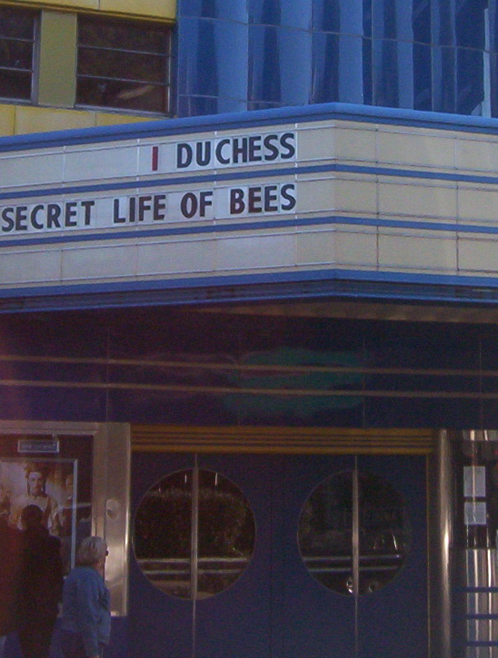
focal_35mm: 81
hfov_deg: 18.2
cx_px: 389
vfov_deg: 23.7
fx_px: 1546
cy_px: 134
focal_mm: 5.54
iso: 100
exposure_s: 1/720
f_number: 2.76
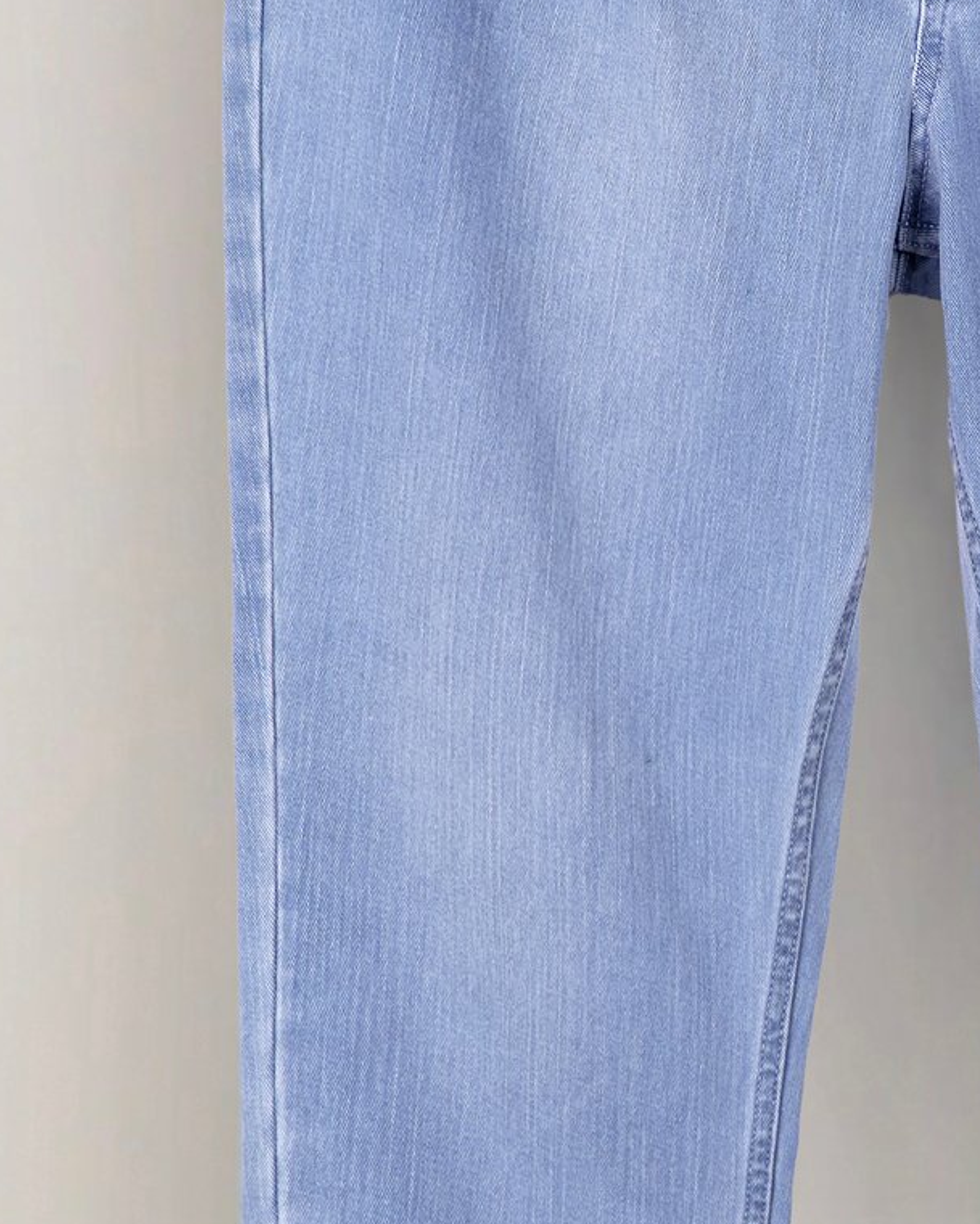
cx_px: 912
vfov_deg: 15.4
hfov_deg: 12.2
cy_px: 469
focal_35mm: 125
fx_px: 4531
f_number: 7.1
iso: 125
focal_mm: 40
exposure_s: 1/160
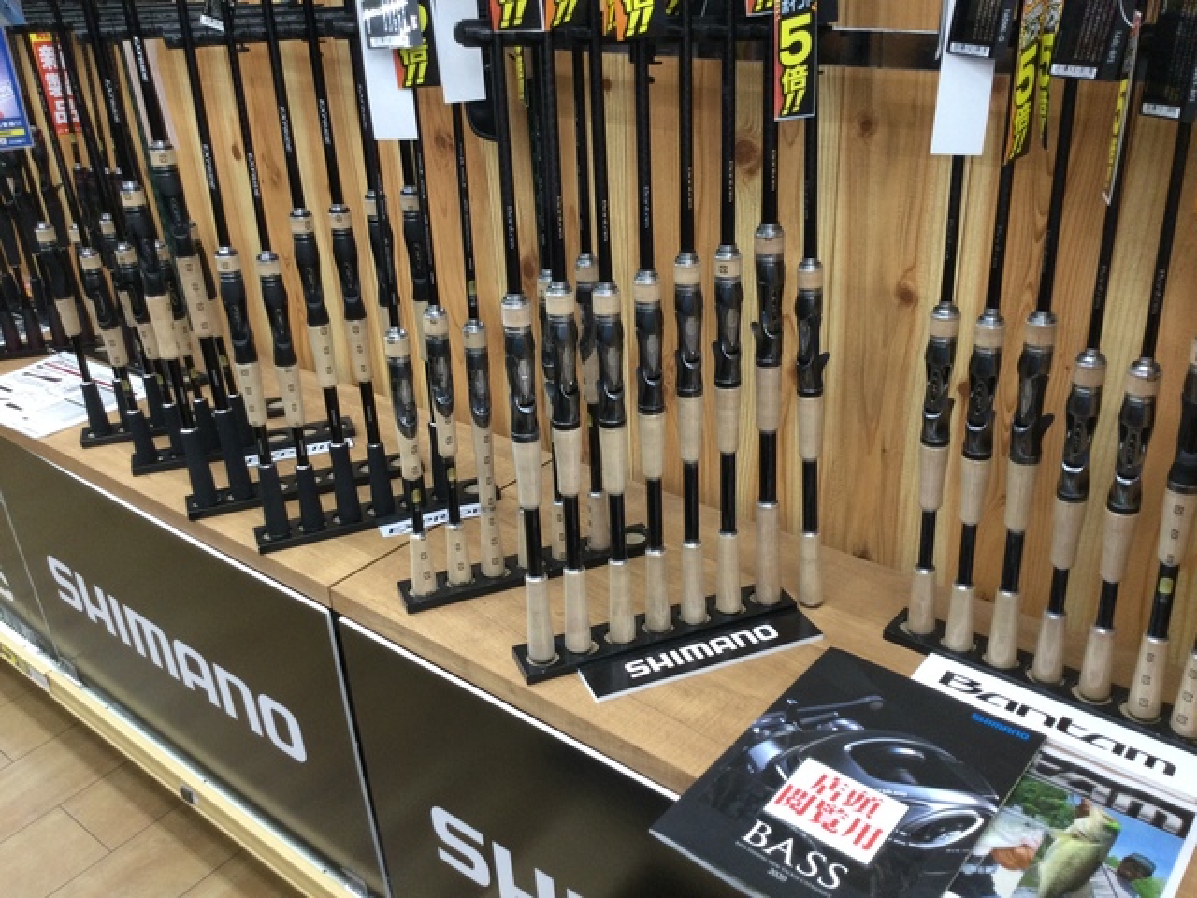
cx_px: 598
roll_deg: +2.1
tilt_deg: -27.5
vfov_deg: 45.4
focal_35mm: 31
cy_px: 449
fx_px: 1072
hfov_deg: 58.4
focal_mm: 3.3
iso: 100
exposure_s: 1/33
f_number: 2.4
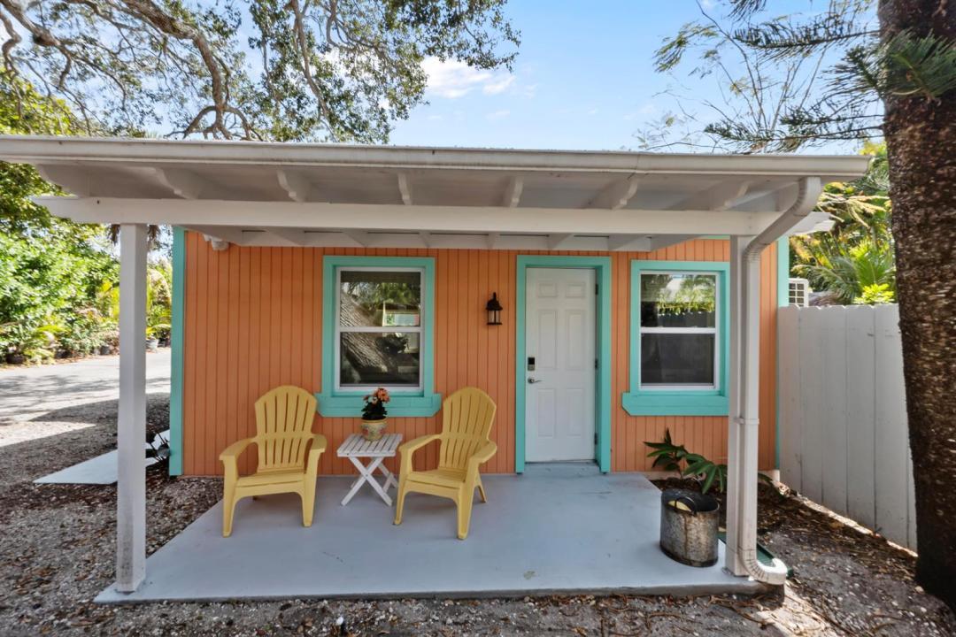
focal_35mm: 15
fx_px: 398
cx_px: 478
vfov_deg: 77.3
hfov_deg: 100.4
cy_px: 318
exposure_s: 1/40
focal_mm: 10
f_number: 8
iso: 100
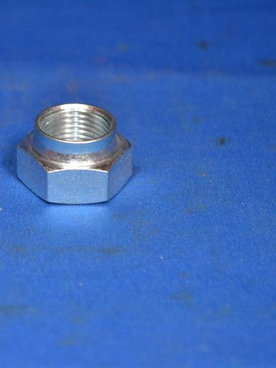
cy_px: 184
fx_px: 1274
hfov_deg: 12.3
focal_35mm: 120
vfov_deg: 16.5
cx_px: 64
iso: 720
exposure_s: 1/60
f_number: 5.6
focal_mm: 55
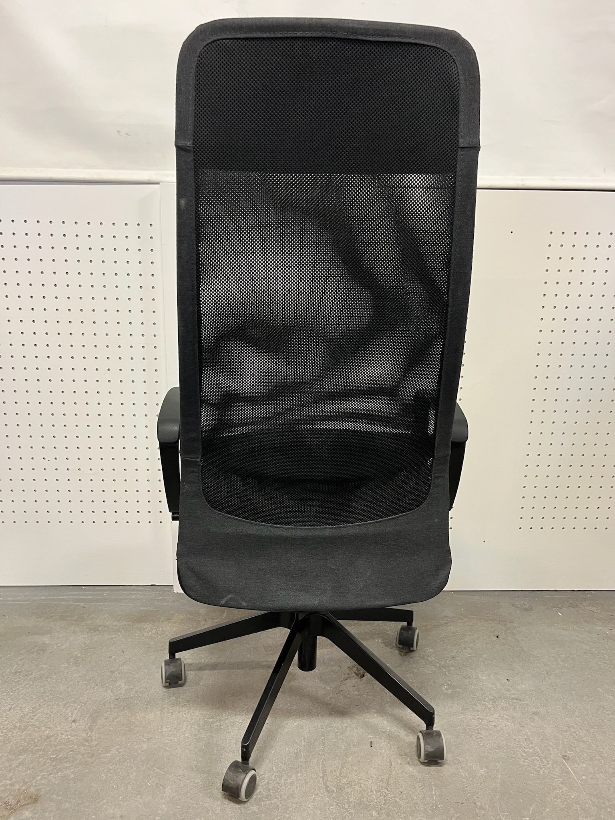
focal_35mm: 26
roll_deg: -0.9
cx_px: 308
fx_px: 616
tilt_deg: -13.0
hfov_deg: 53.1
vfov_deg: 67.3
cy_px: 410
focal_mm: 5.1
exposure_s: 1/50
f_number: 1.6
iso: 160
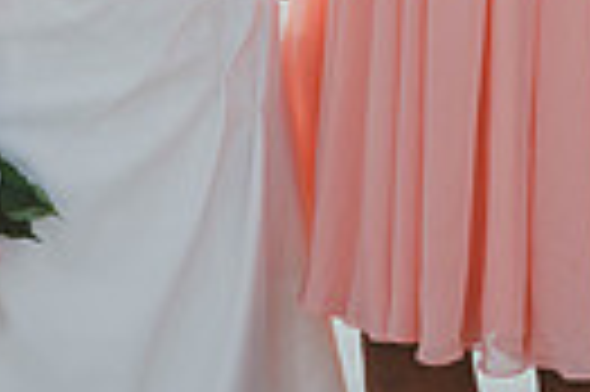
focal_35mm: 169
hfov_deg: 12.1
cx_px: 45
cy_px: -243
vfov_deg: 7.9
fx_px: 2766
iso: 100
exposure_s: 1/250
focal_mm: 36
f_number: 5.6
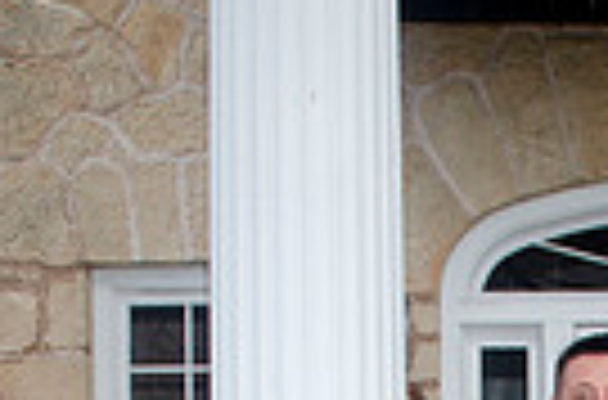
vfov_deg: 9.9
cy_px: 769
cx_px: 721
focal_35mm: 129
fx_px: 2171
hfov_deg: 15.4
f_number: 6.3
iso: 100
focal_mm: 20
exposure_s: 1/250
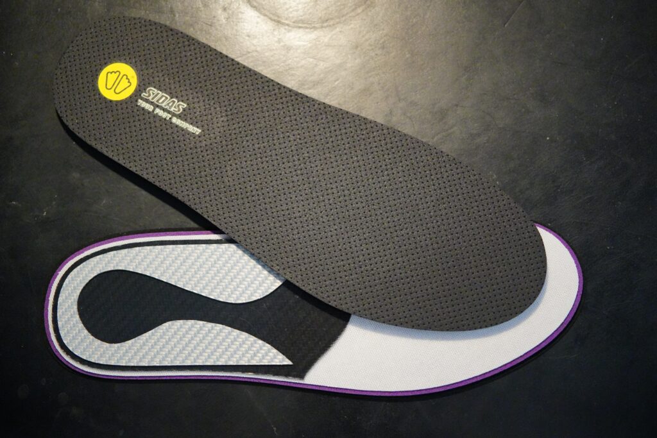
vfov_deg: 27.0
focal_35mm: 50
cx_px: 328
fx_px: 913
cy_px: 219
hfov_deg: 39.6
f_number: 2.8
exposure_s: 1/100
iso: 10000
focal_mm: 50
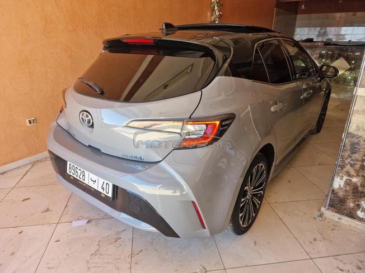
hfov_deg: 73.9
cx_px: 182
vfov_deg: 58.9
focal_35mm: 23
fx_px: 243
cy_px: 136
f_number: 1.8
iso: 50
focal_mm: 6.4
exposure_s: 1/180
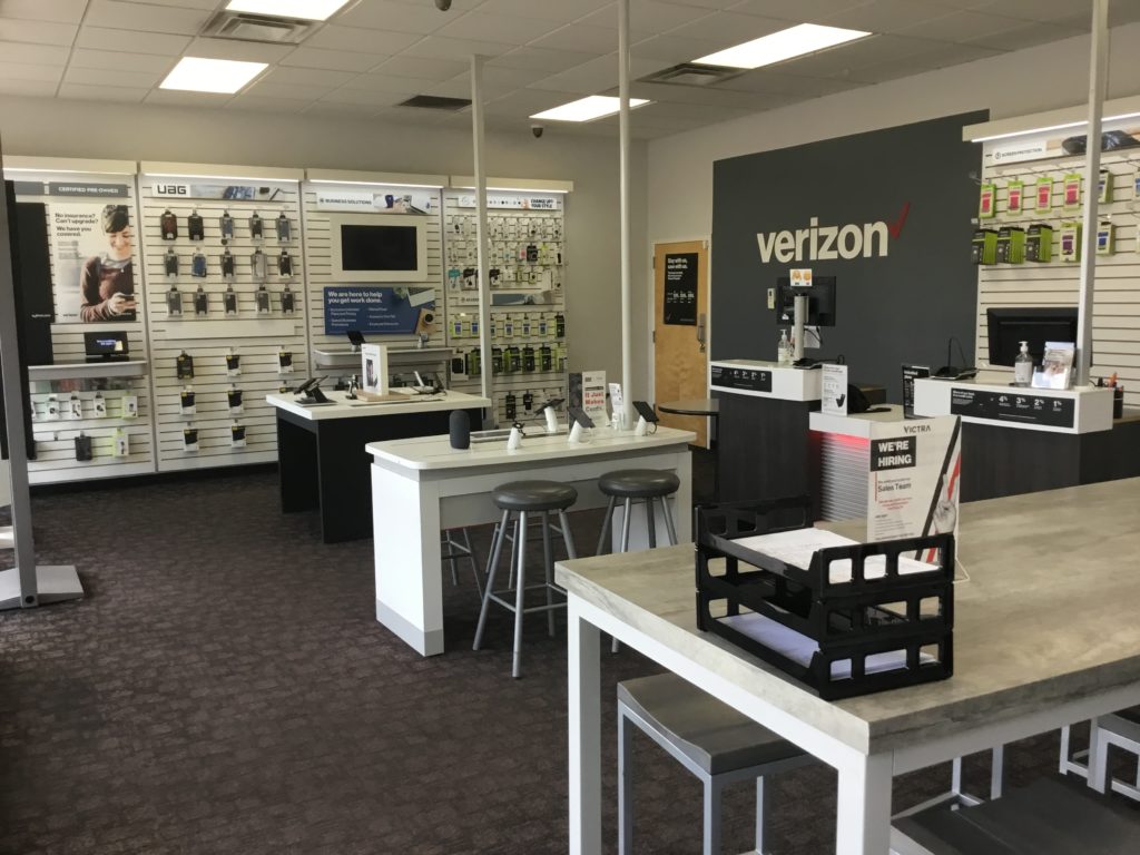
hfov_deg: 58.4
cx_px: 570
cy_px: 428
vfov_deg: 45.4
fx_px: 1021
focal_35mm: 31
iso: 25
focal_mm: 3.3
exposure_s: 1/30
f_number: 2.4
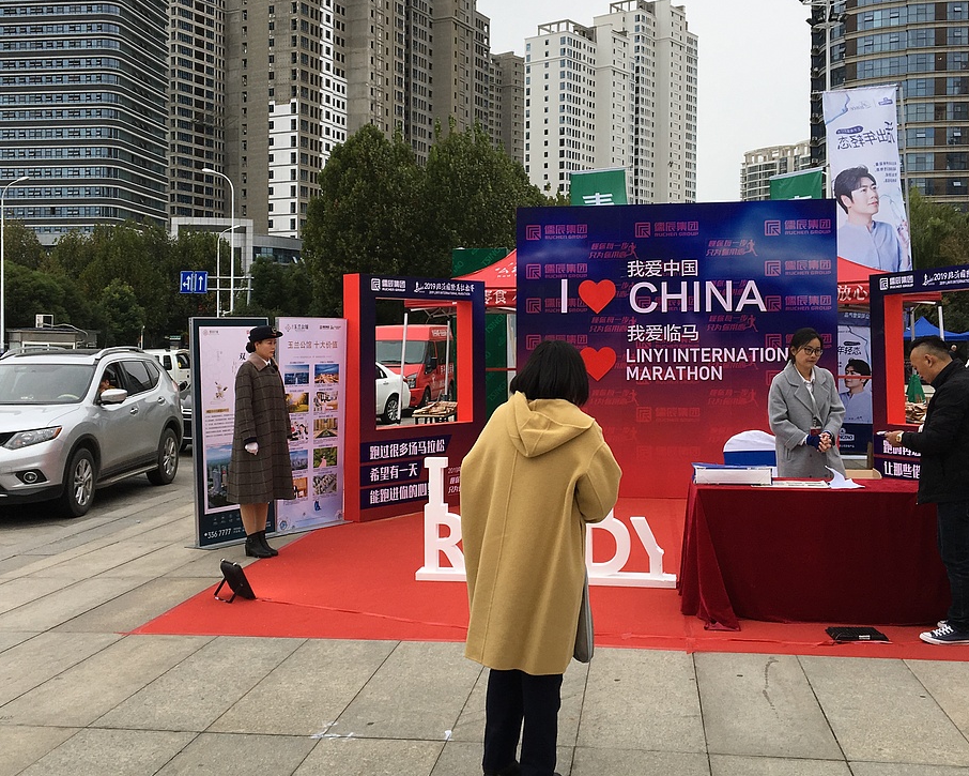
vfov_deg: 37.3
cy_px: 332
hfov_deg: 45.8
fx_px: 1147
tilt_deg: +1.5
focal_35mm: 40
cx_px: 478
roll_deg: +0.1
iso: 25
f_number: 2.2
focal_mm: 4.15
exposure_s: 1/329
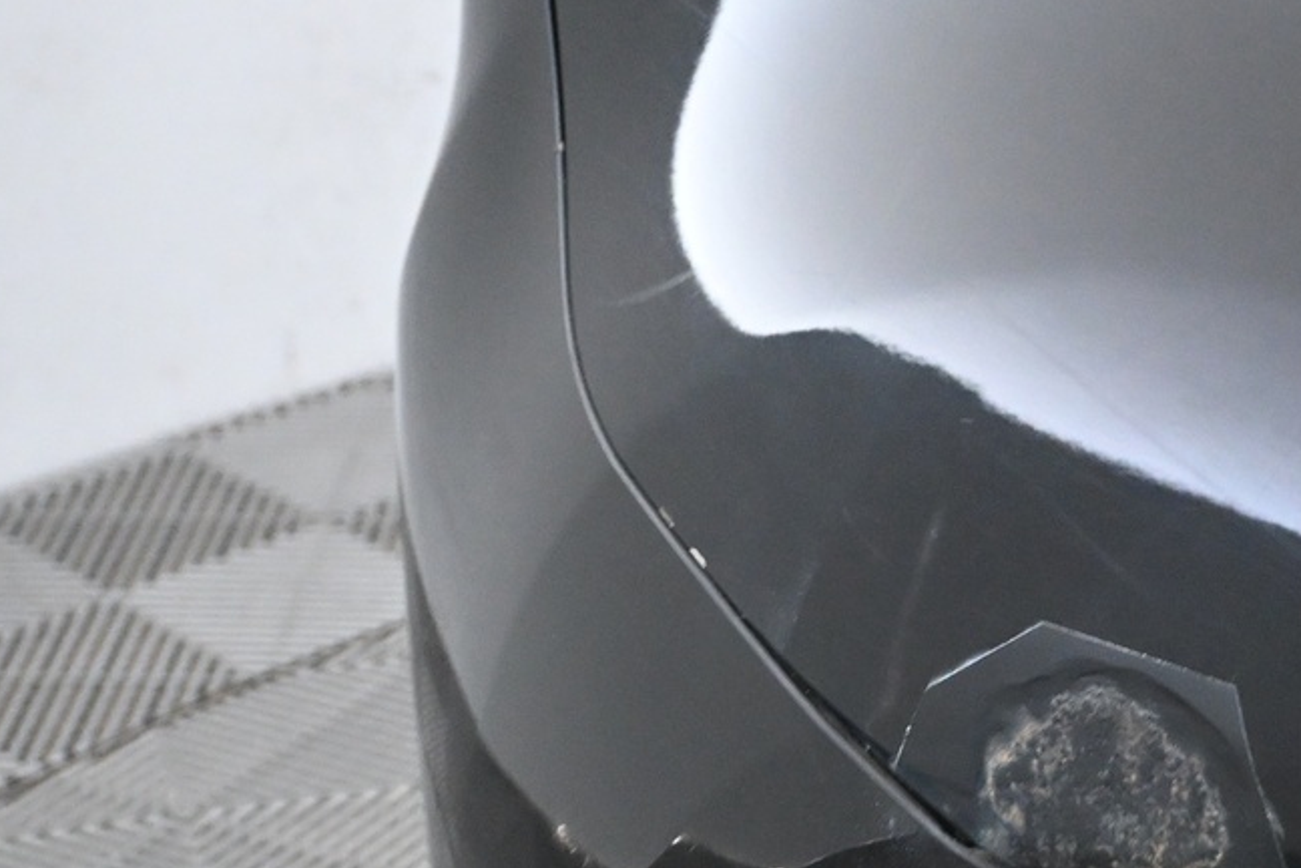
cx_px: 1054
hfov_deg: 16.7
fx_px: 4404
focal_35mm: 122
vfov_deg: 11.2
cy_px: 458
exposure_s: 1/60
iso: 4000
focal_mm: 32.5
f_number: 5
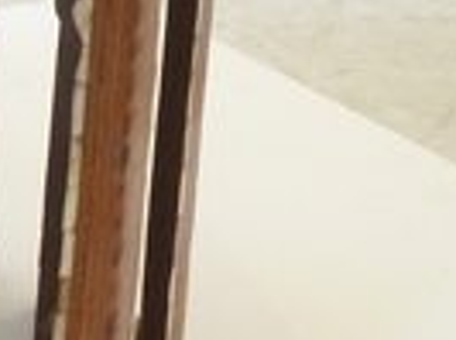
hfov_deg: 10.7
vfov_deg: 8.1
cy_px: -58
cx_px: -141
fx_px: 2378
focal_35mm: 181
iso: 400
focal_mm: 6.5
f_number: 3.6
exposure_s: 1/20
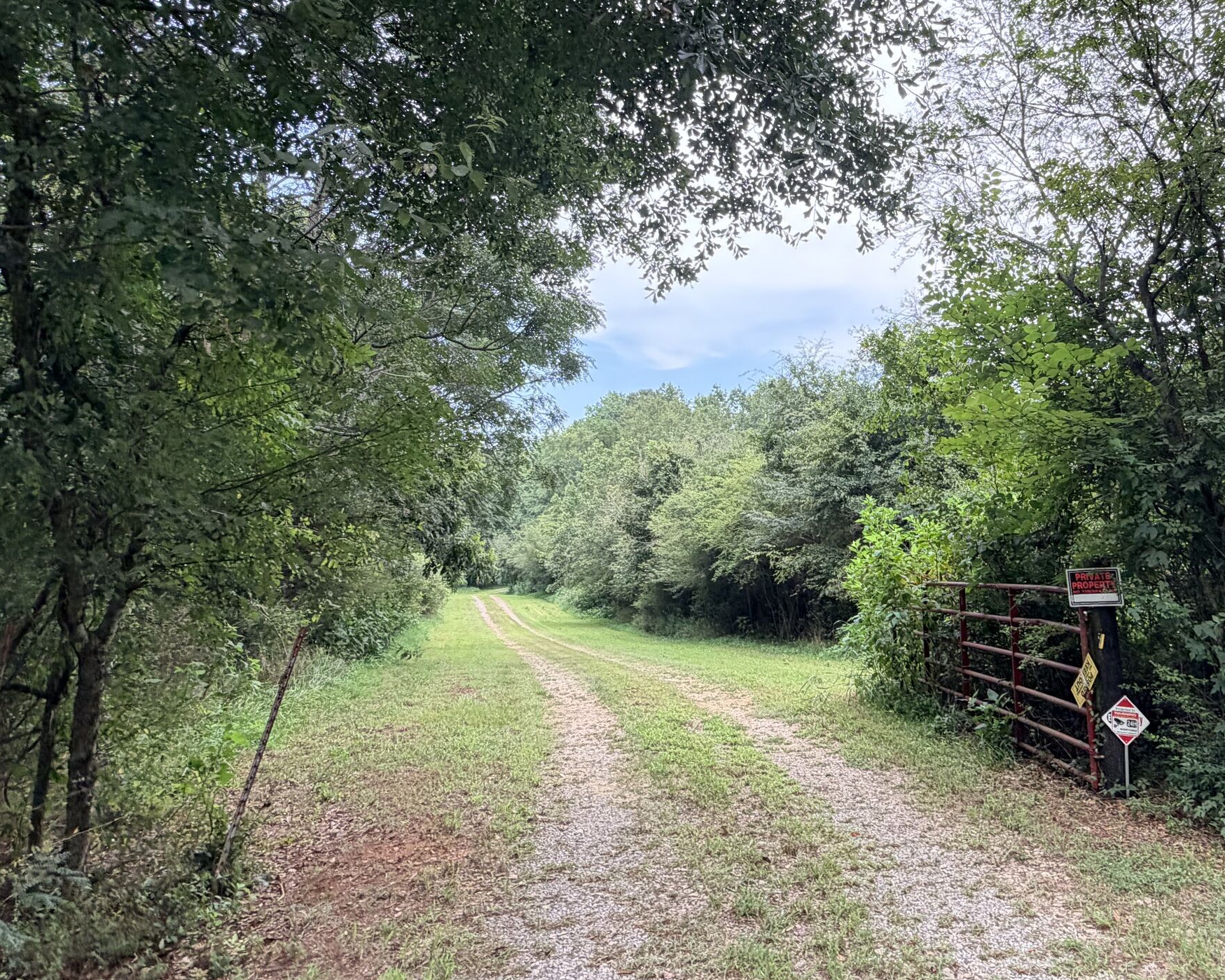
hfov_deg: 68.5
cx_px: 805
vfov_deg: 57.5
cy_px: 326
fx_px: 870
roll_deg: +1.7
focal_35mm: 24
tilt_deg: +15.9
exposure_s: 1/239
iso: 64
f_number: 2.2
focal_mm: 2.22
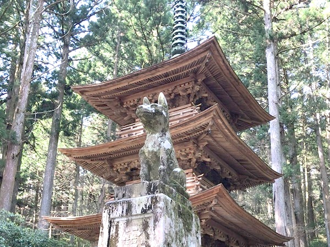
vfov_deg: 49.7
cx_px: 165
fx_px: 267
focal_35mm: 28
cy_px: 124
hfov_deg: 63.4
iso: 25
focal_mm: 3.99
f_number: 1.8
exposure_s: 1/40
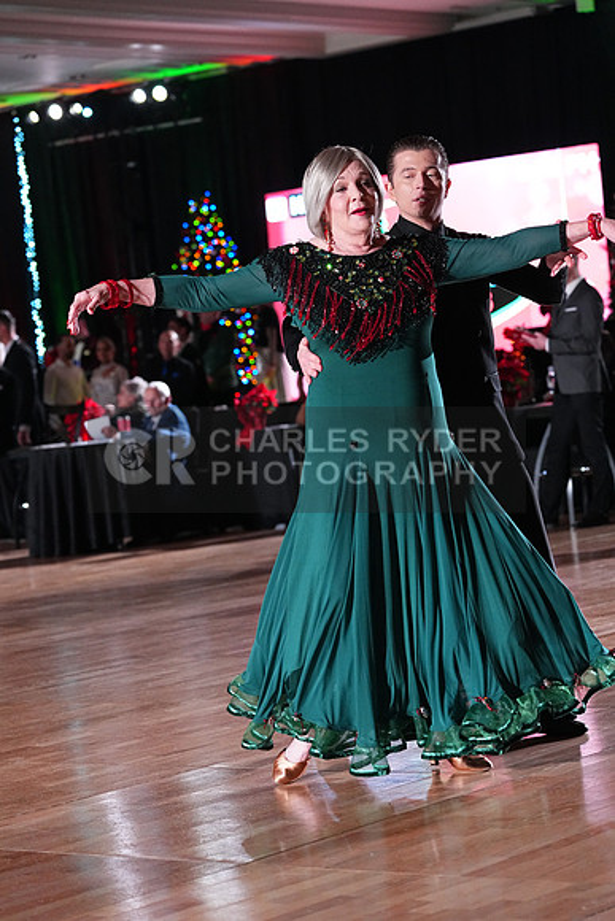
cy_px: 460
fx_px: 2458
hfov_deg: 14.3
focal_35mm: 96
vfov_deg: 21.2
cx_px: 308
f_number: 4.5
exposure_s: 1/400
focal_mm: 96
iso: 6400
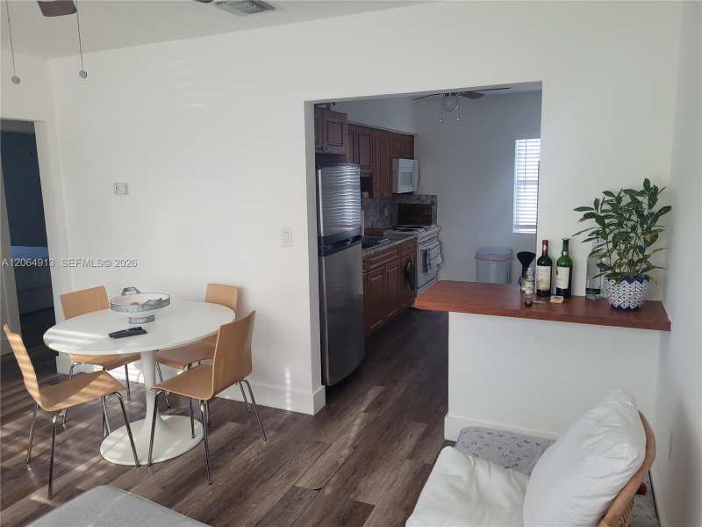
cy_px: 264
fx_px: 527
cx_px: 351
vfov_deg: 53.1
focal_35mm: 26
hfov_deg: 67.3
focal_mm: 5.4
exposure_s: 1/100
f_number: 1.8
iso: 64
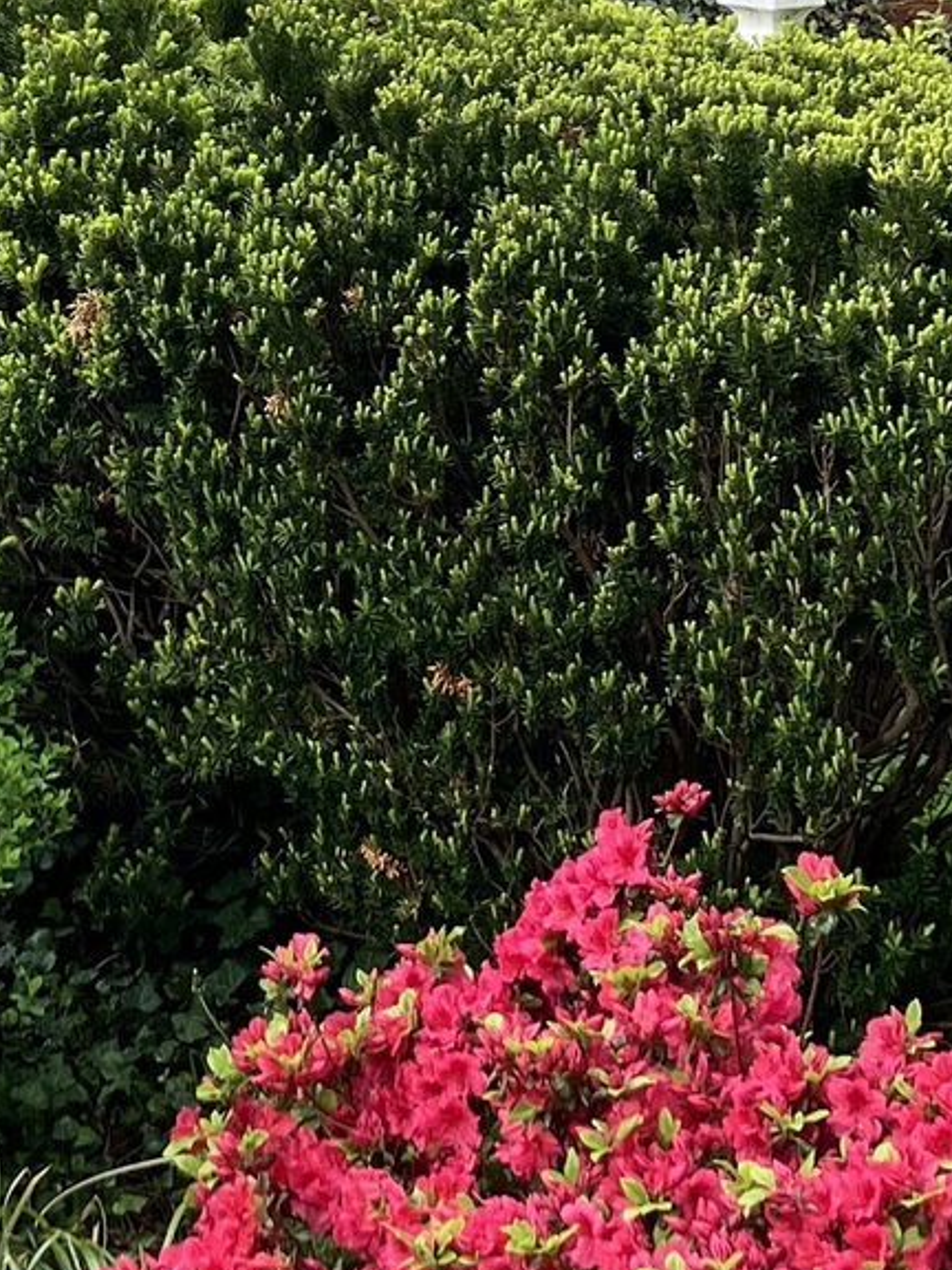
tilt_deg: -4.5
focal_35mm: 112
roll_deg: -2.3
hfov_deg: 13.0
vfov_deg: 17.1
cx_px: -121
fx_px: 4107
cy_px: -73
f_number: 1.8
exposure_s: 1/335
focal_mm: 3.99
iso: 32
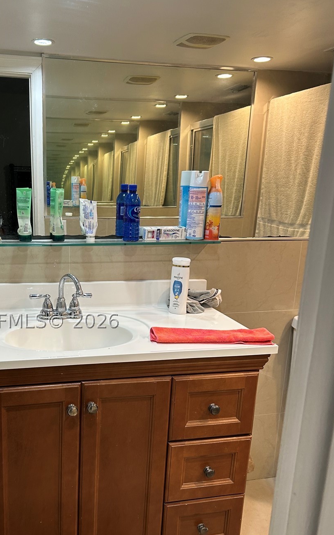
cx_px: 94
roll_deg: -1.2
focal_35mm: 34
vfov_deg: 56.3
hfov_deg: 36.6
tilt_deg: -15.8
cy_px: 321
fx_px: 495
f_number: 1.5
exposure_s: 1/60
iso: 80
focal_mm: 5.7
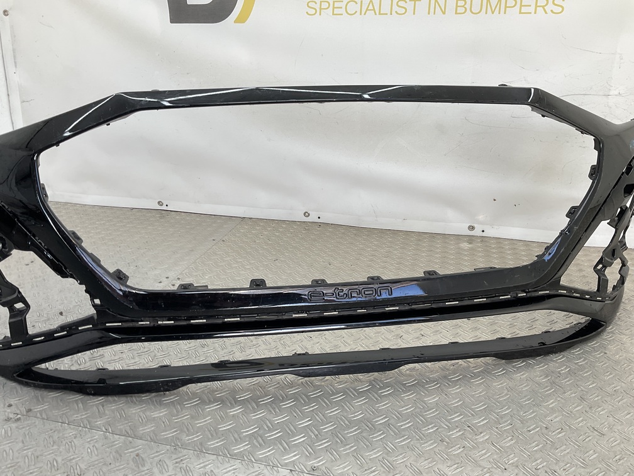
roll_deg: -1.6
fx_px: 531
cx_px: 317
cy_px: 238
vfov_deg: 48.2
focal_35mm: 29
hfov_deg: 61.7
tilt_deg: -21.0
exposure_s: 1/125
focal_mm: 3
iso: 16
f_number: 1.8
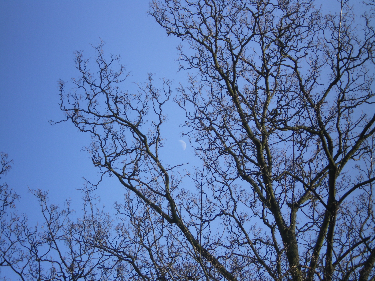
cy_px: 140
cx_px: 188
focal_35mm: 114
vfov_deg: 13.0
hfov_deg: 17.3
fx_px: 1235
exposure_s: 1/125
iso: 64
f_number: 5.9
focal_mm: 18.9
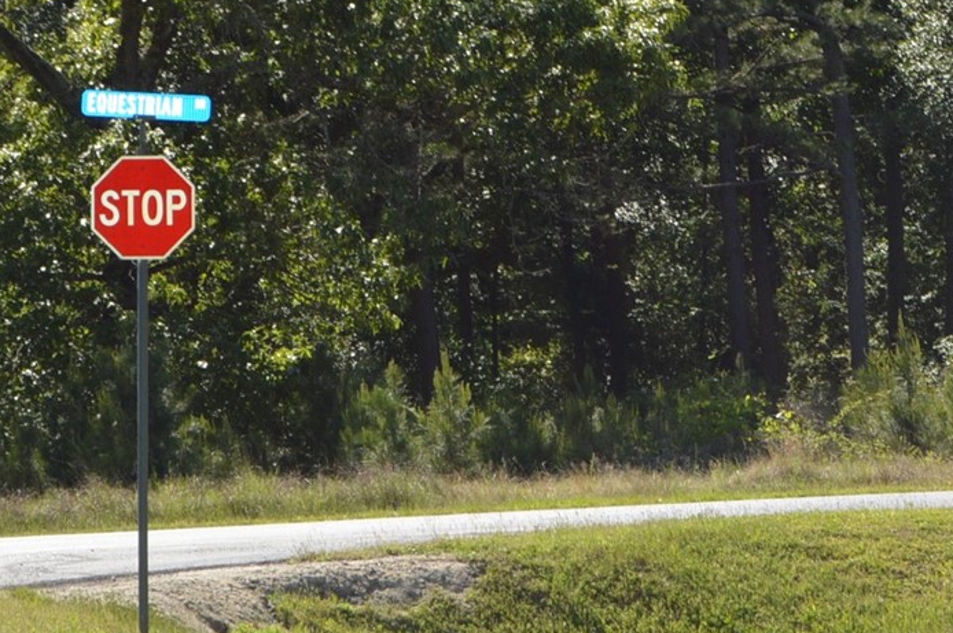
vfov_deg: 5.3
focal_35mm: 259
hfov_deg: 8.0
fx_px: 6837
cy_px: 74
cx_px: 786
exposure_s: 1/200
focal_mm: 55
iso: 100
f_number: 8
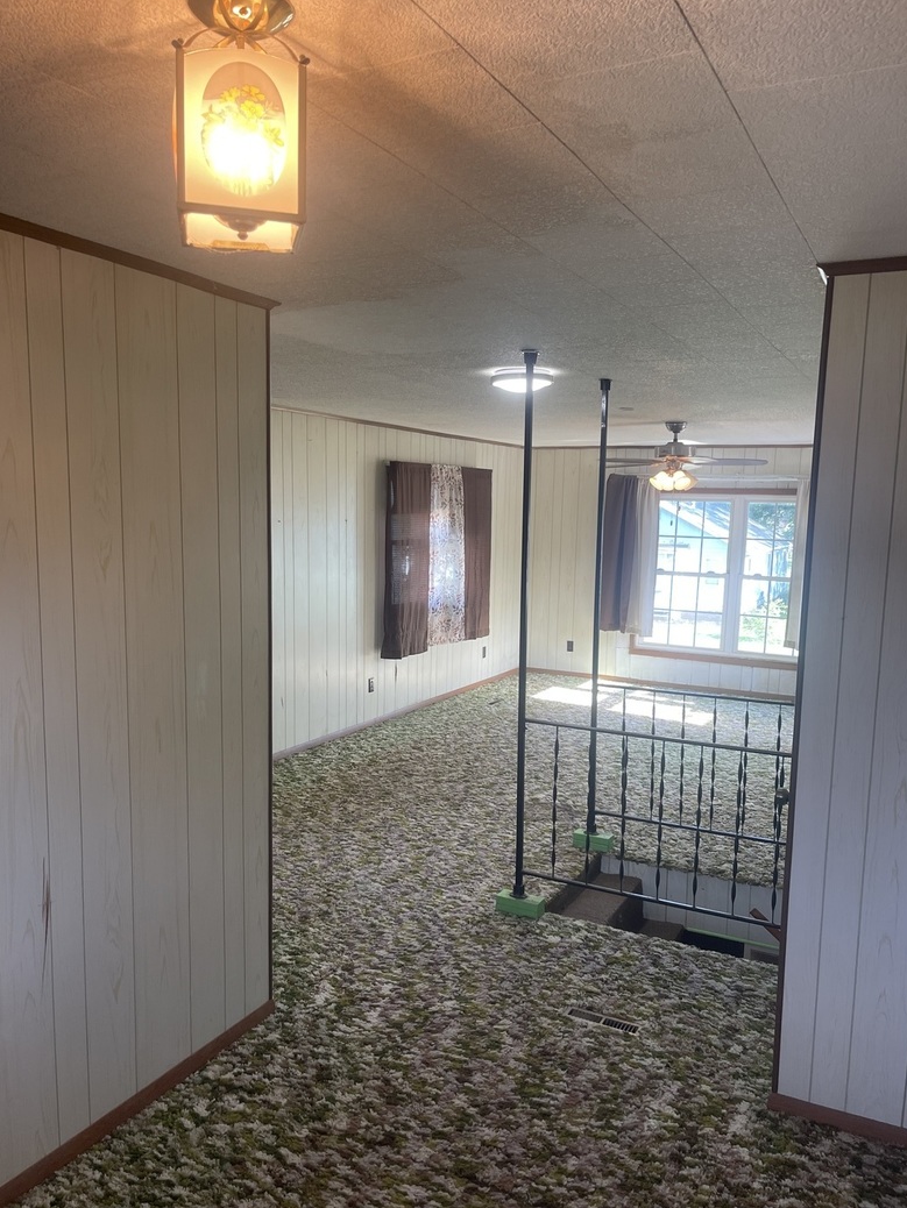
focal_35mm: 26
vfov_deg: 67.3
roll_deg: -1.0
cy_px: 627
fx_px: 908
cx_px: 444
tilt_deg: -5.1
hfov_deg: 53.1
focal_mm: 5.1
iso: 80
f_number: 1.6
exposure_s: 1/60
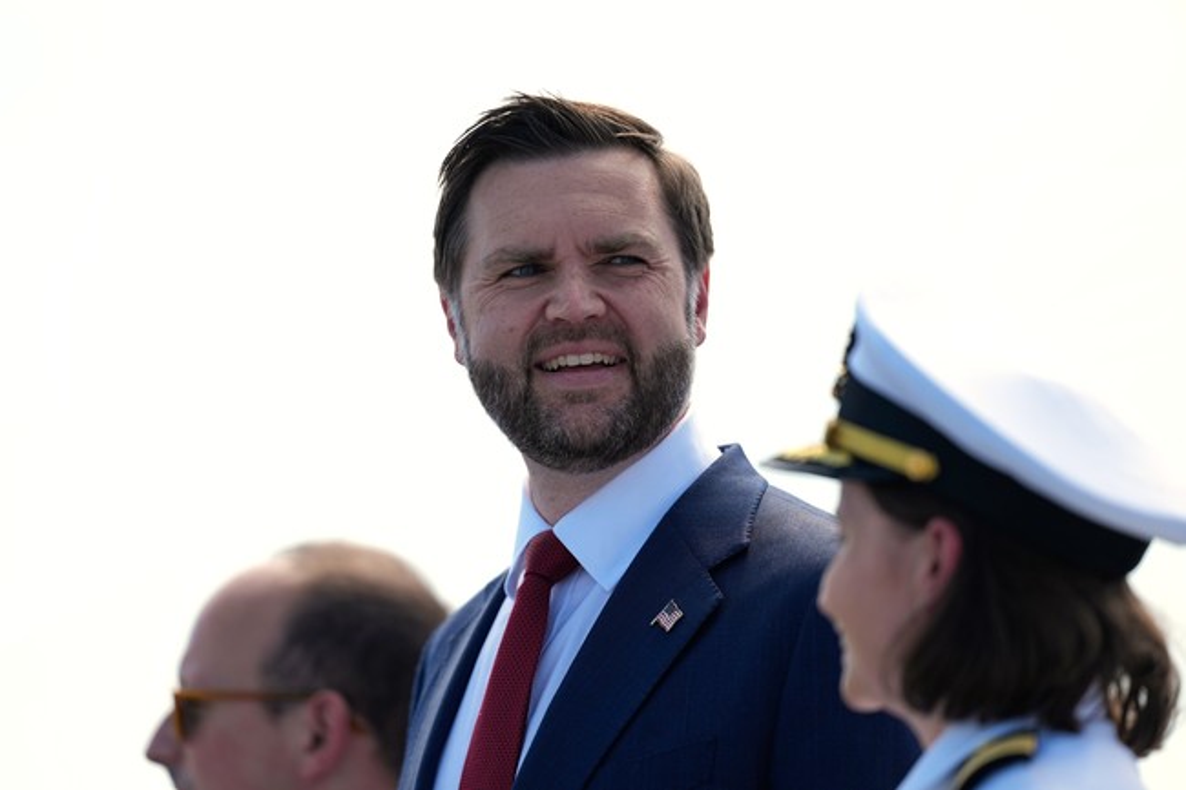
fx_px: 9880
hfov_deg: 6.9
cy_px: 395
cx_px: 593
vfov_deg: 4.6
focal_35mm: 300
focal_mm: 300
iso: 250
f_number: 2.8
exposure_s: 1/2500
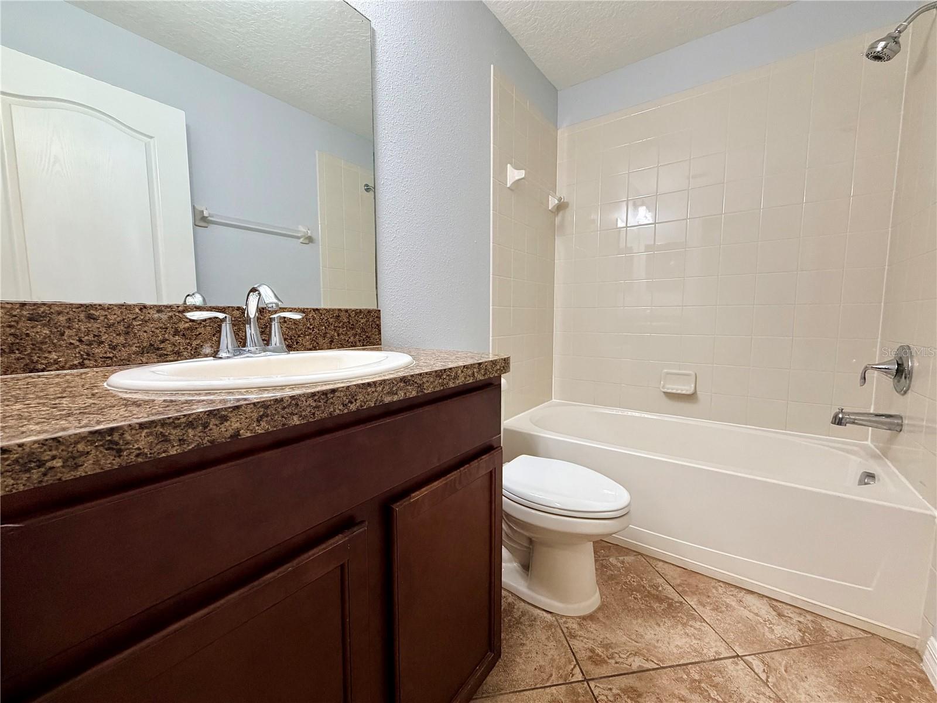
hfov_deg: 102.1
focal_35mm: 14
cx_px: 468
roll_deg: +1.1
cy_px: 352
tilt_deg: -4.9
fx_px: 379
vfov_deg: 85.7
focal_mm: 2.22
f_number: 2.2
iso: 320
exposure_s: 1/120
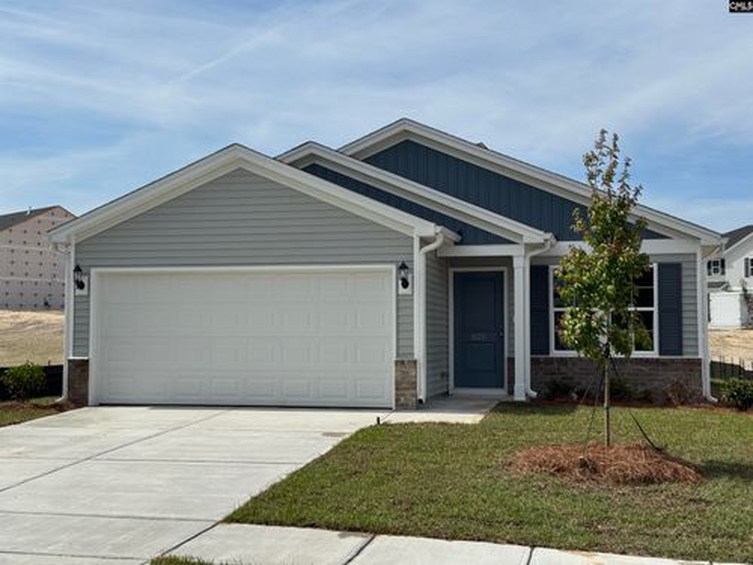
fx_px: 1044
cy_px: 282
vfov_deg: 30.3
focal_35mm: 48
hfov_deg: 39.7
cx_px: 376
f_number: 1.78
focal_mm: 6.76
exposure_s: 1/7092
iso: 64
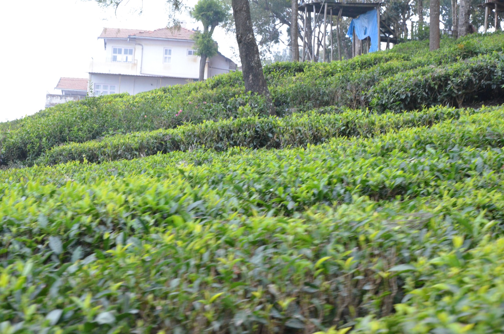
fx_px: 1048
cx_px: 252
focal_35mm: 75
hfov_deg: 27.0
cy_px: 167
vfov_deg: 18.1
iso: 3200
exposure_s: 1/400
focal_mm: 50
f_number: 10
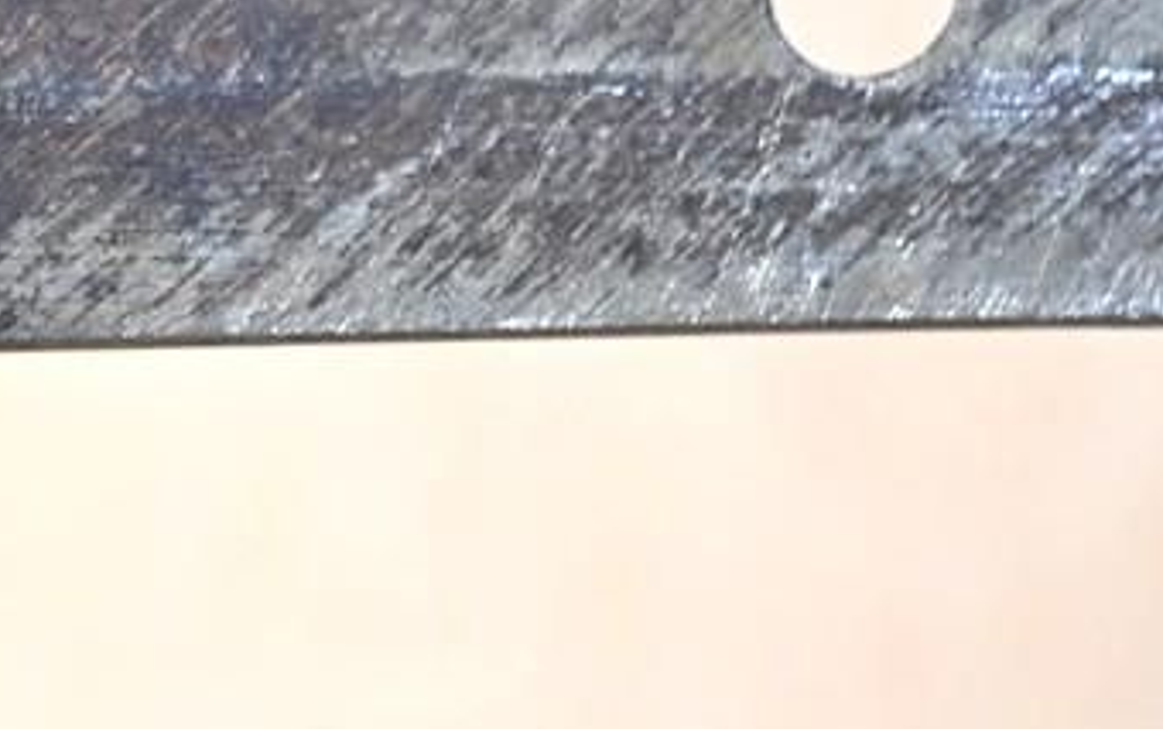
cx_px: -79
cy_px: -169
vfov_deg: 3.2
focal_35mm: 415
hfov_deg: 5.0
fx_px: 13162
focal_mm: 66
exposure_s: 1/1.6
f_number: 5
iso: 100
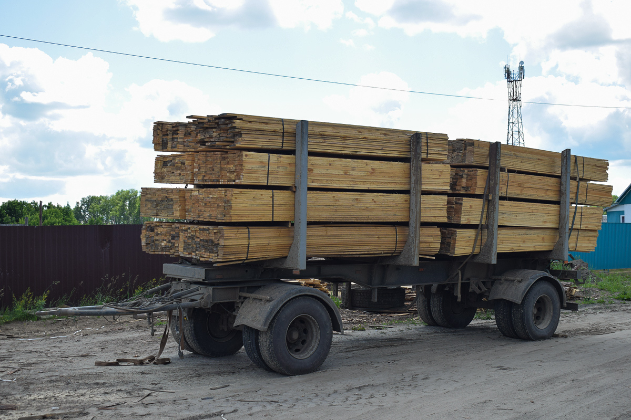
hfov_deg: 42.3
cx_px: 316
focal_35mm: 46
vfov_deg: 28.9
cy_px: 210
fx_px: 815
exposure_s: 1/500
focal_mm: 31
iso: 200
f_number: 5.6
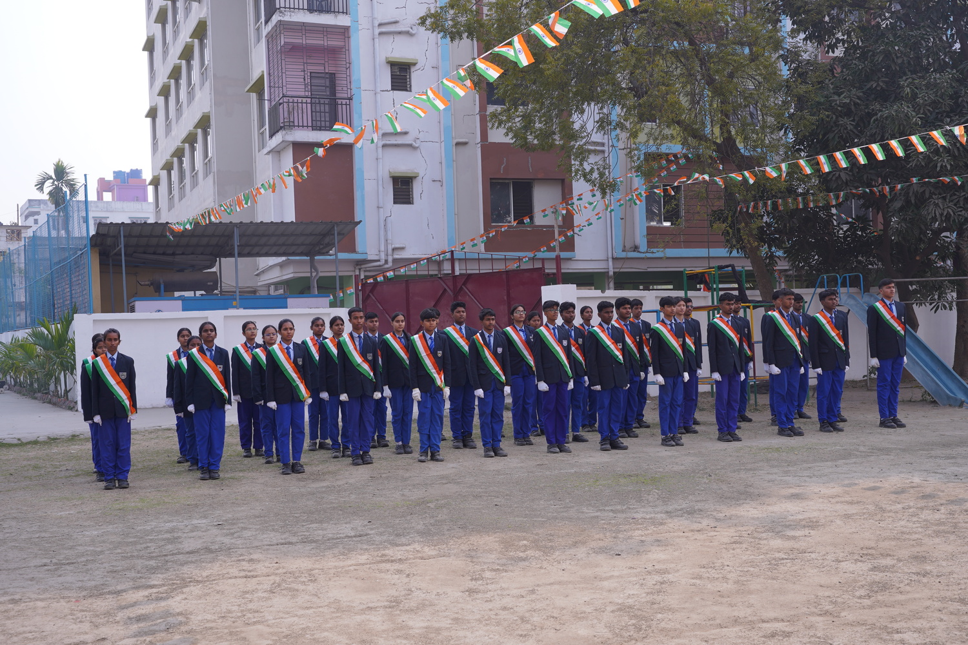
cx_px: 484
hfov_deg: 48.5
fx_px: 1075
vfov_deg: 33.4
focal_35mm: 40
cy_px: 322
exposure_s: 1/100
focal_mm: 40
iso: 100
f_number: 9
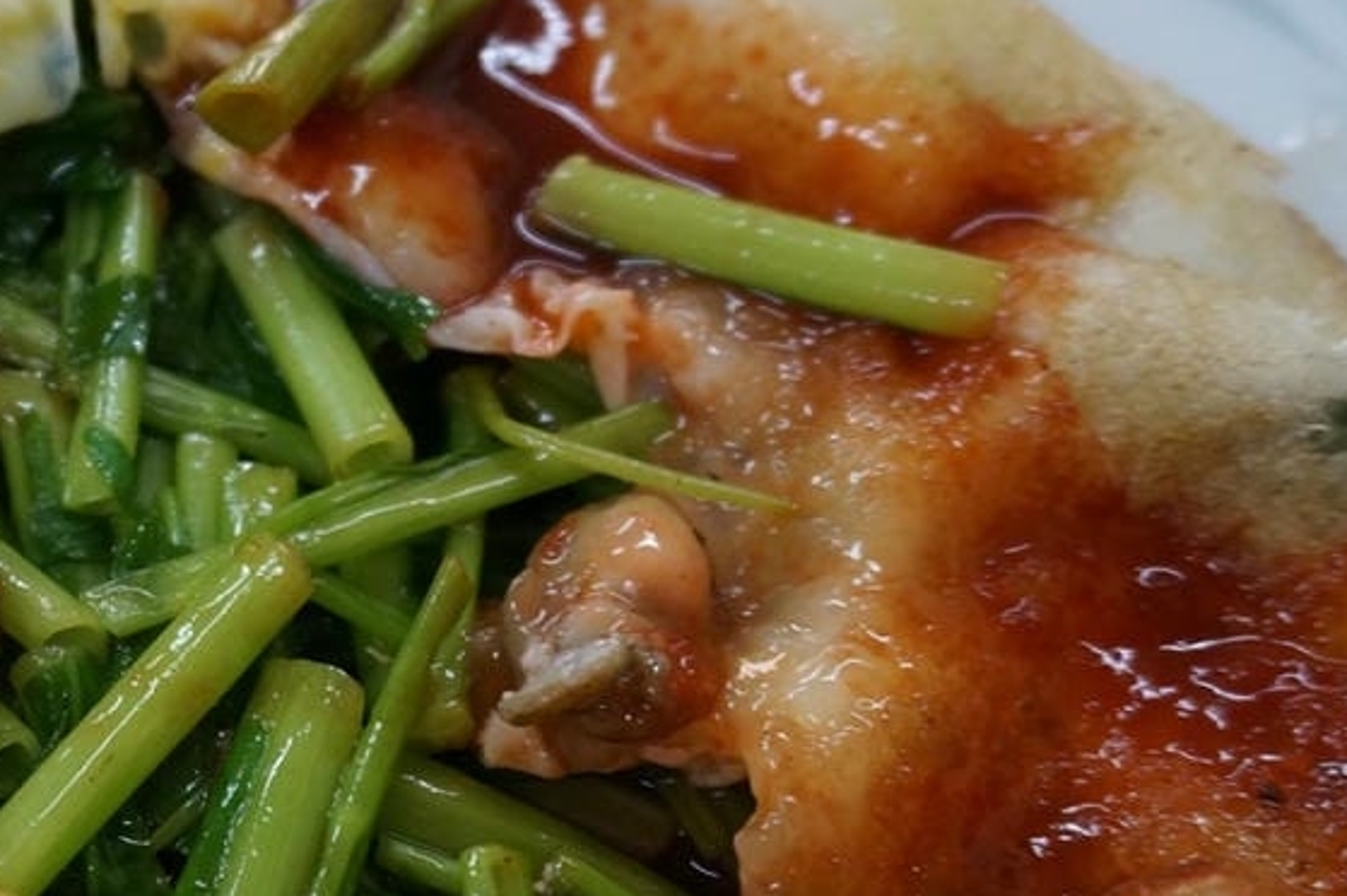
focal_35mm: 74
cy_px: 708
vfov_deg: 18.2
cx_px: 157
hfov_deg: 26.5
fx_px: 2770
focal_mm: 23
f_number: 4.5
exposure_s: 1/60
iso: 640
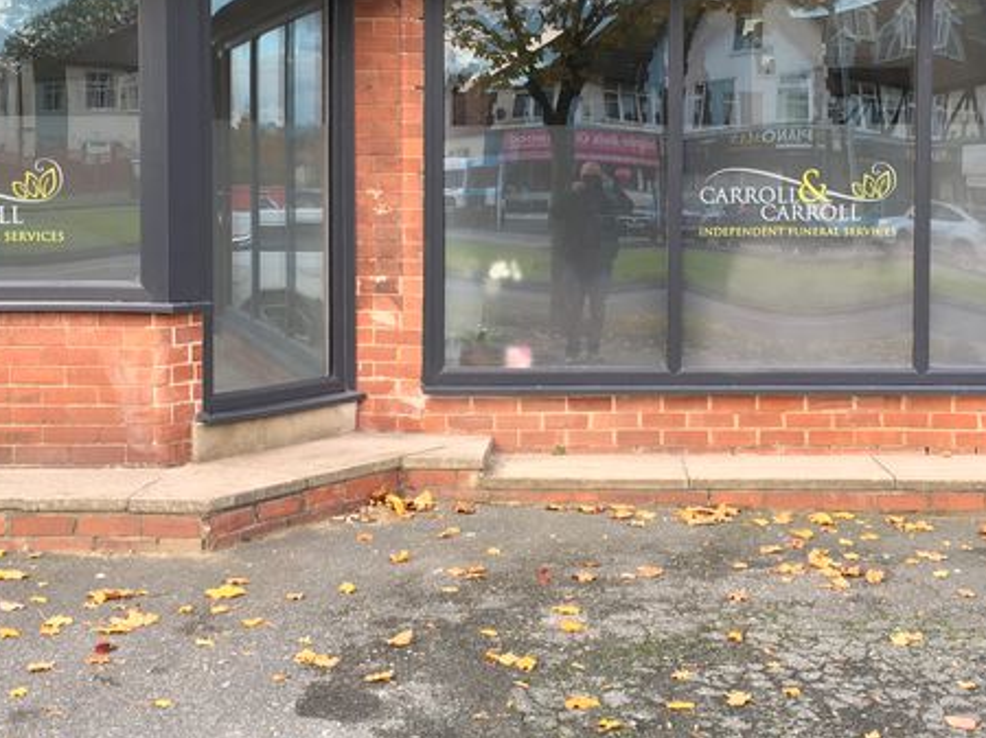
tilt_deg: -2.3
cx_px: 553
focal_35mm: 55
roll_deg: +0.3
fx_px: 1566
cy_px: 234
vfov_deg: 26.4
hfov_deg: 34.9
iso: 25
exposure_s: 1/100
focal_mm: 4.15
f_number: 2.2
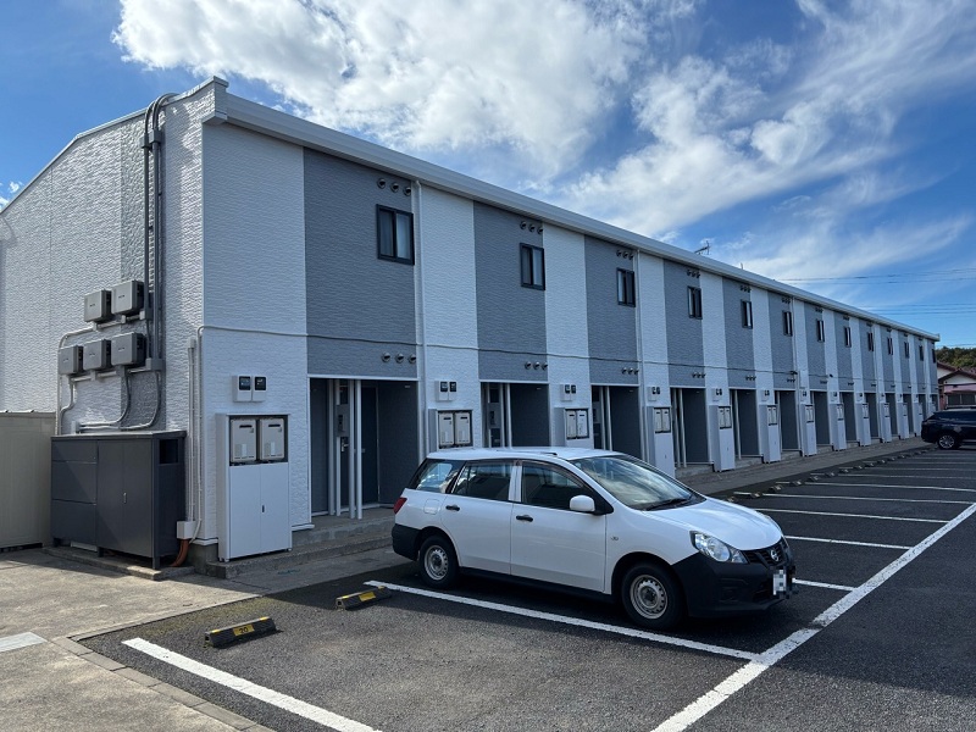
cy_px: 366
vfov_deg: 53.1
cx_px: 488
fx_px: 733
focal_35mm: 26
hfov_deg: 67.3
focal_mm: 5.96
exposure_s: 1/2571
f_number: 1.6
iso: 50
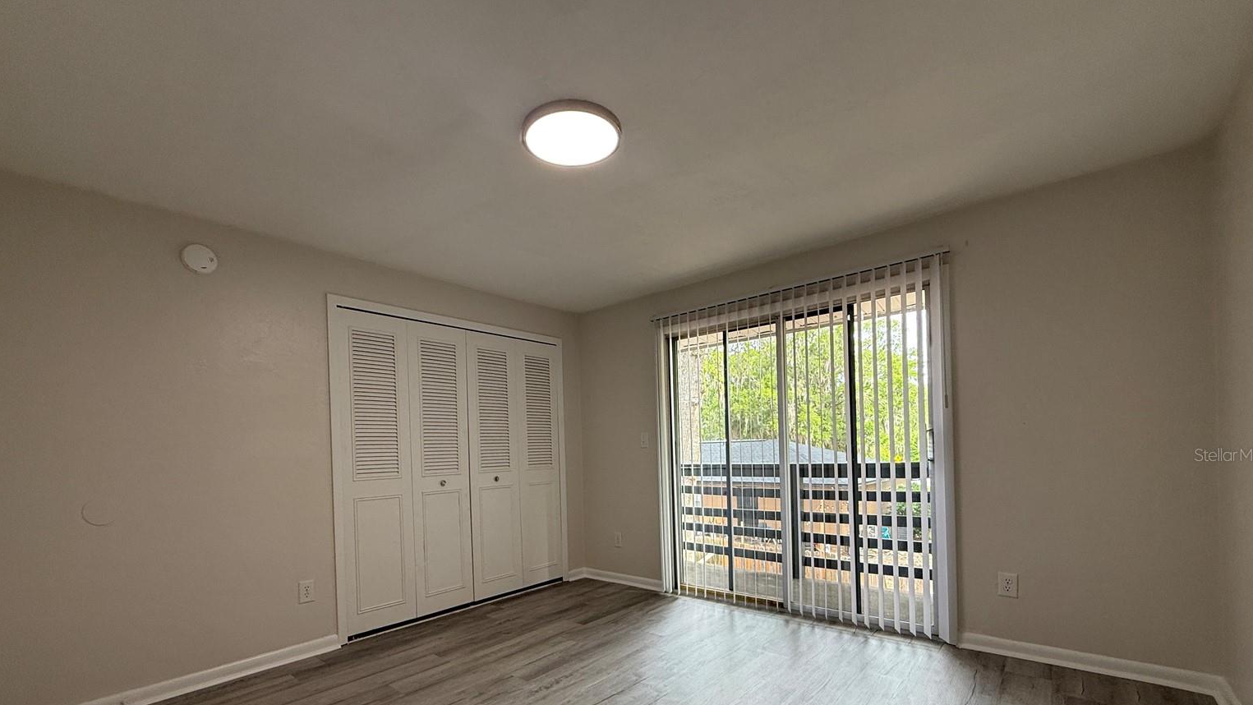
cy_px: 454
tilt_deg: +0.8
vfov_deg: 65.8
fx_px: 532
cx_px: 615
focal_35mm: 16
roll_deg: +2.1
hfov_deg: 99.4
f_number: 2.2
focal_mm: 2.22
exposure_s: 1/120
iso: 80
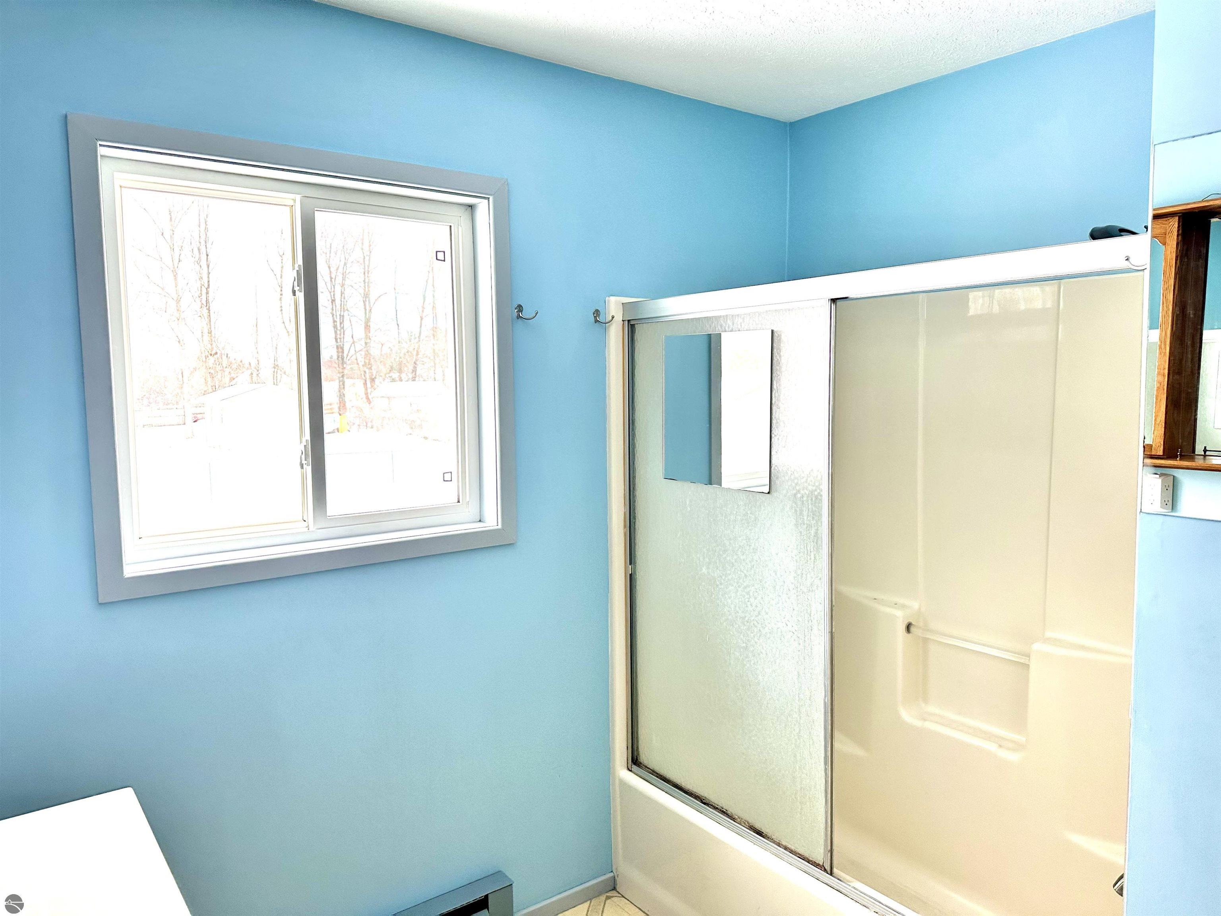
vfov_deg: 56.8
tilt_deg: -3.7
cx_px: 610
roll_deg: +2.3
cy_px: 458
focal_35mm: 24
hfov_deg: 71.6
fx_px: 847
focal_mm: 6.86
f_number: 1.78
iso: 80
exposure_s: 1/377
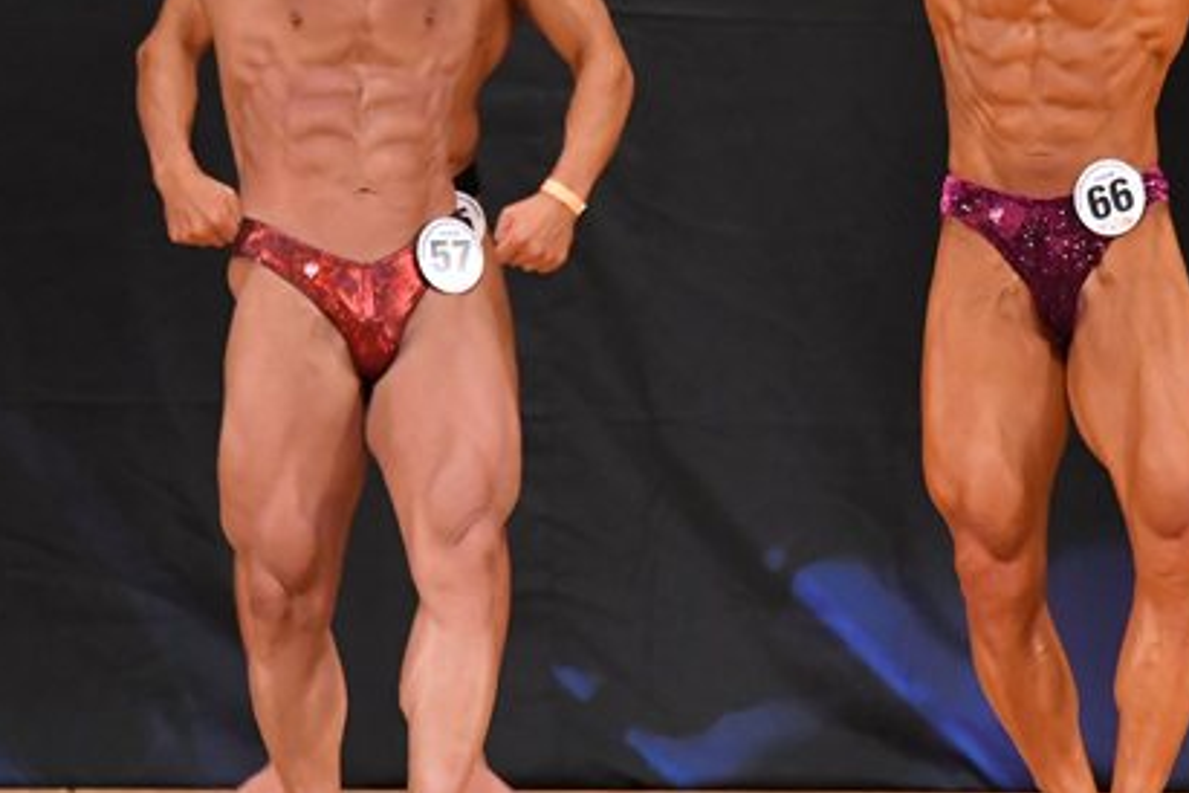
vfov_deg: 2.6
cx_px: 872
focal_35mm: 537
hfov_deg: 3.8
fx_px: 17735
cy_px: 255
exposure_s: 1/400
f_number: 5.6
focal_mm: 190
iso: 5600
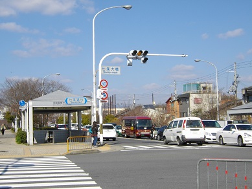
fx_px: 451
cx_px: 126
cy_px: 94
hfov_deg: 31.2
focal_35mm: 62
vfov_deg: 23.7
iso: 100
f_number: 7.9
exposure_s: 1/250
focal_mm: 11
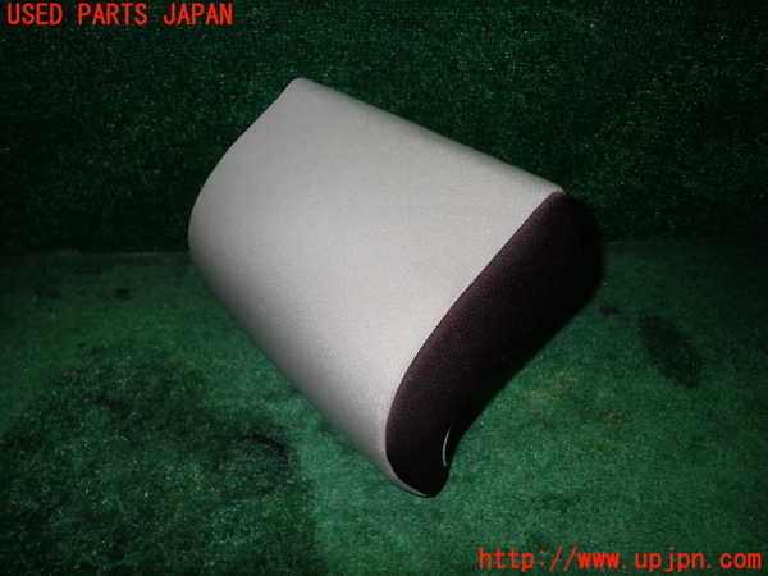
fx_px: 555
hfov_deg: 69.4
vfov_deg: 54.9
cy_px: 288
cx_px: 384
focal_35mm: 25
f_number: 5.6
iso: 200
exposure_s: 1/30
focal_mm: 4.5
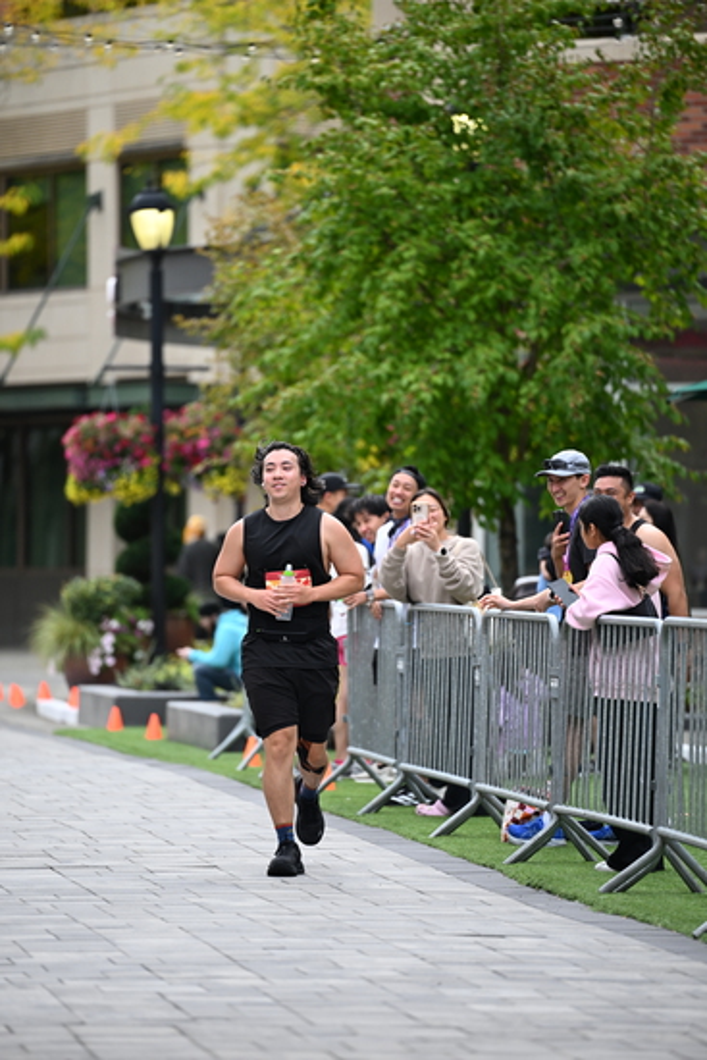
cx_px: 354
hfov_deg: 6.9
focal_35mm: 200
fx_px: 5888
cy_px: 530
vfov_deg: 10.3
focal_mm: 200
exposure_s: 1/2500
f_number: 2.8
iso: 640
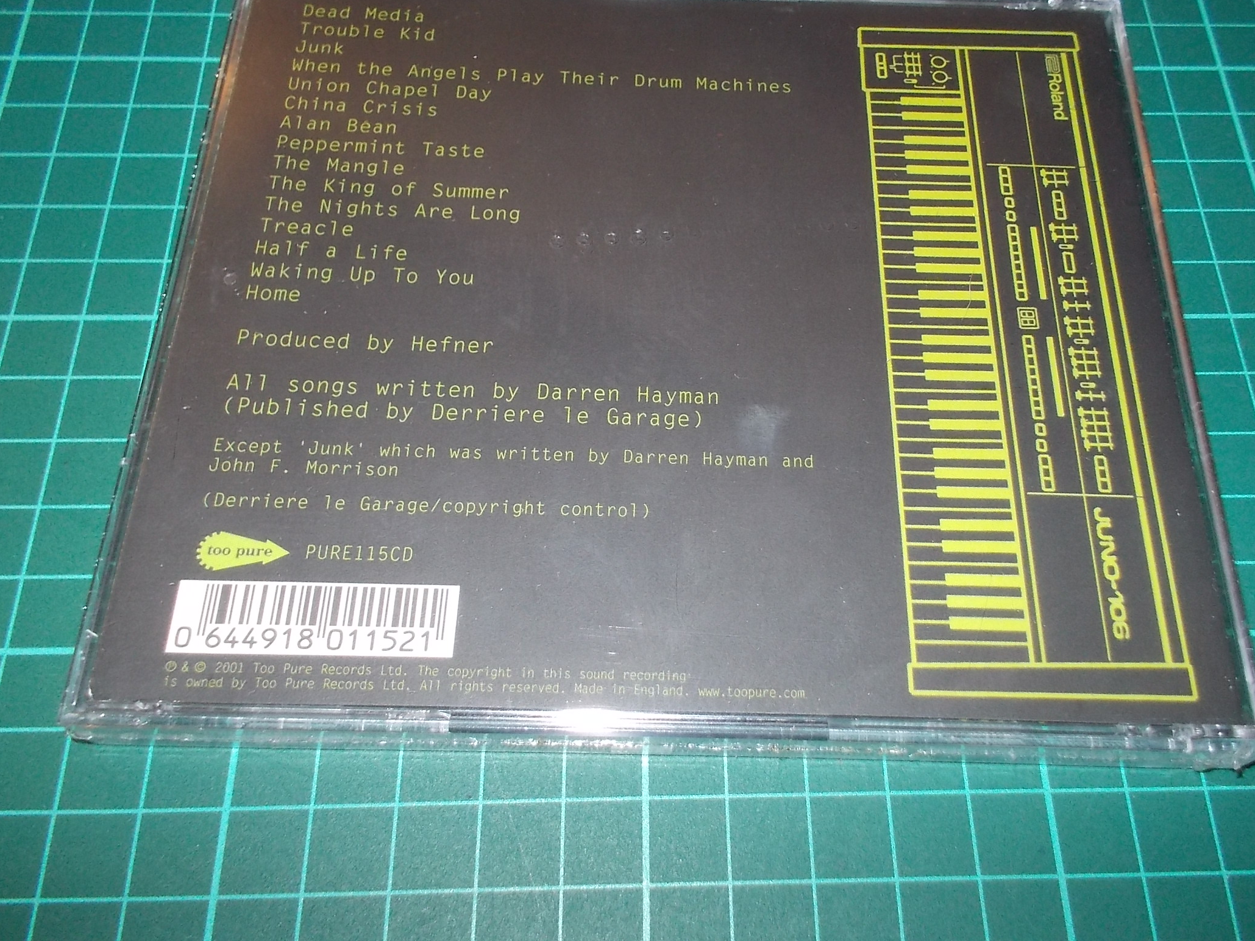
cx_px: 691
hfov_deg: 56.7
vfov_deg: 44.1
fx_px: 1160
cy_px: 424
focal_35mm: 32
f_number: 3.3
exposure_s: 1/30
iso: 200
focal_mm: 4.1
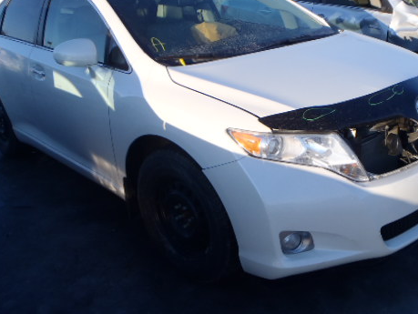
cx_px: 228
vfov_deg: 36.8
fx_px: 471
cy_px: 139
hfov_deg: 47.8
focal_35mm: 39
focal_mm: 5
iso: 80
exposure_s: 1/250
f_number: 4.5
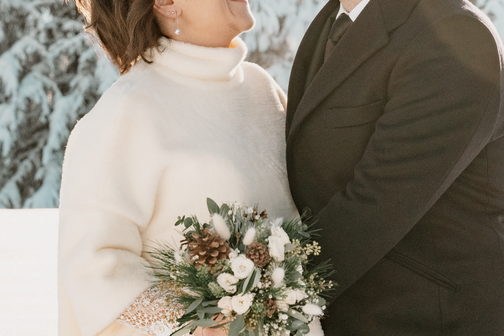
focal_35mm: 172
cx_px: 322
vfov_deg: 8.0
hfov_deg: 11.9
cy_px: 44
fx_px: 2408
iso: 400
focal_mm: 62
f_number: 6.3
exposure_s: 1/1600
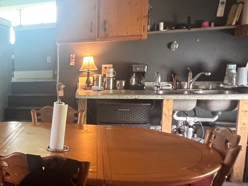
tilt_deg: -10.1
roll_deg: +2.5
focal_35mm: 40
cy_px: 114
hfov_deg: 38.9
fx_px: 287
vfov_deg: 35.8
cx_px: -22
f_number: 1.8
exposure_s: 1/60
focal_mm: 1.57
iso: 400
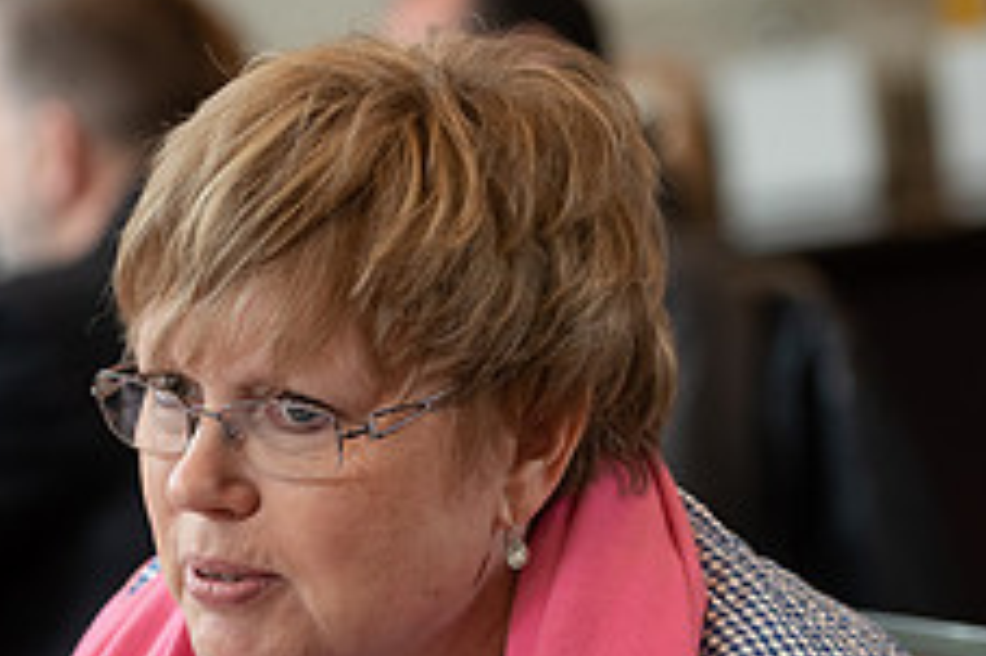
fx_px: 7143
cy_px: 710
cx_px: 239
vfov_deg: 5.2
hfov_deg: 7.9
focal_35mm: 261
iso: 1250
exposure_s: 1/200
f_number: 3.5
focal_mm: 102
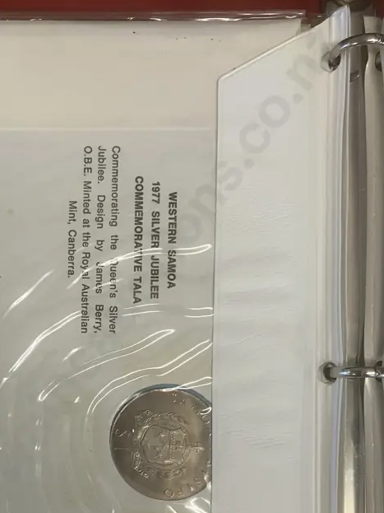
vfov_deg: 40.3
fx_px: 681
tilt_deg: -86.5
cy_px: 373
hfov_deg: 30.7
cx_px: 78
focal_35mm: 46
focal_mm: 3.99
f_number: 1.8
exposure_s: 1/50
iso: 80
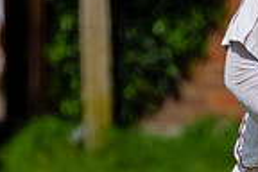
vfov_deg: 0.4
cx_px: 514
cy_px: 160
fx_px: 25877
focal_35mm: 3611
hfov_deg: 0.6
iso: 250
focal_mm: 400
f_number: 5.6
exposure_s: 1/2000
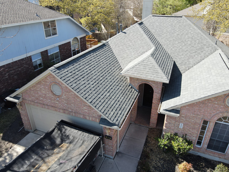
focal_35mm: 24
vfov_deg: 56.8
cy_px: 86
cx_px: 114
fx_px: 159
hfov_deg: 71.6
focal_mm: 4.5
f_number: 2.8
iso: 100
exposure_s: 1/180
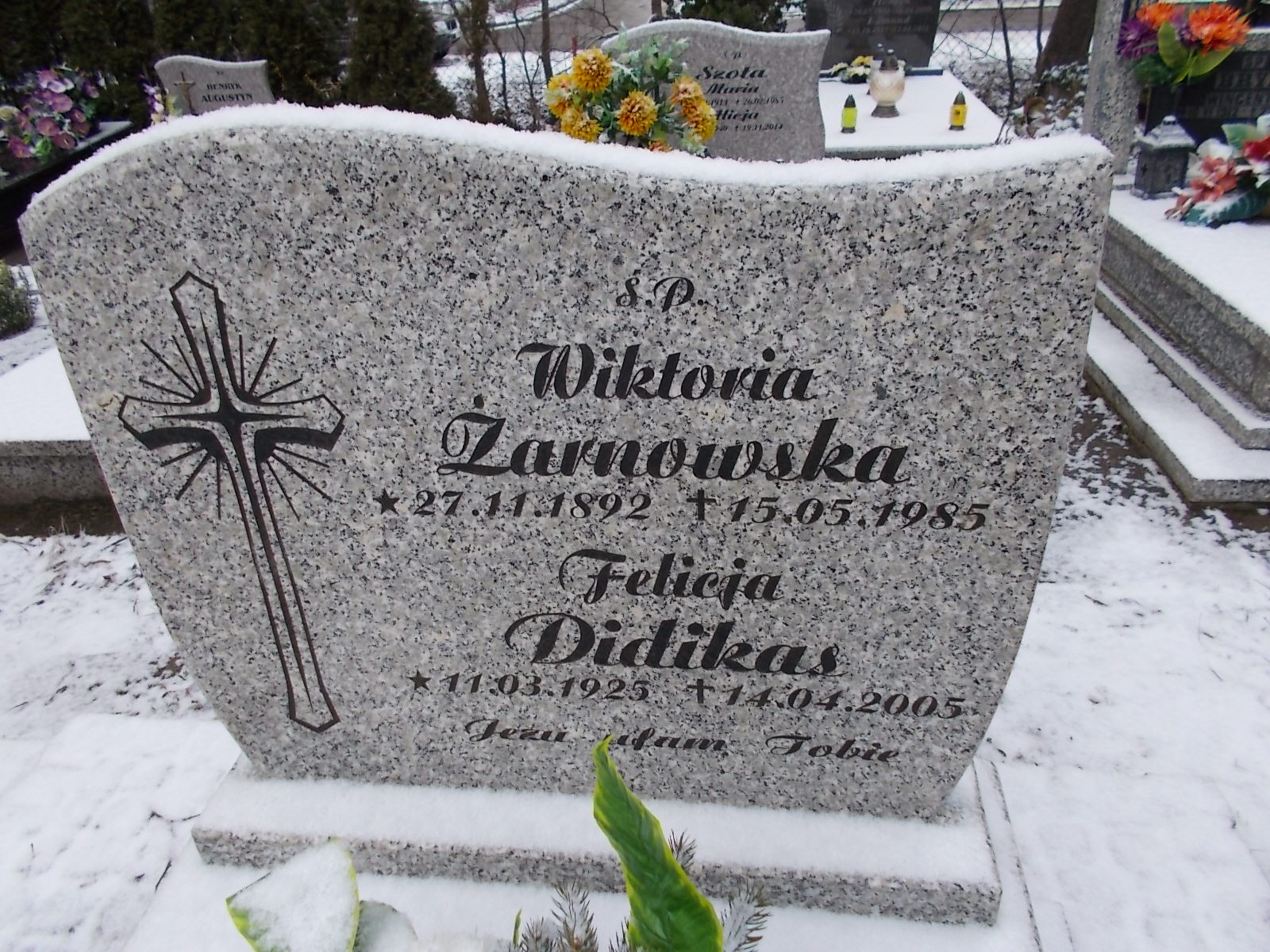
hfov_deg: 67.3
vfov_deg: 53.1
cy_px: 476
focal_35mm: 26
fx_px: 954
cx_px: 635
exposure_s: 1/160
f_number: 3.2
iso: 80
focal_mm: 4.6
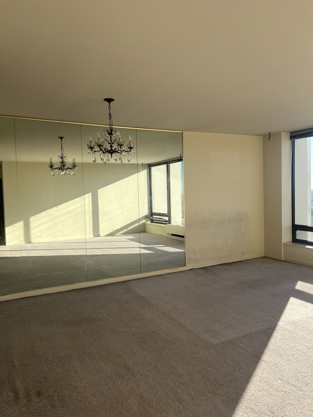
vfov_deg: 67.3
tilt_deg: -0.5
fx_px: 313
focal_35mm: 26
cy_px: 208
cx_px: 156
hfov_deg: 53.1
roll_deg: +1.9
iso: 50
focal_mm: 5.7
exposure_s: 1/2045
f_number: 1.5
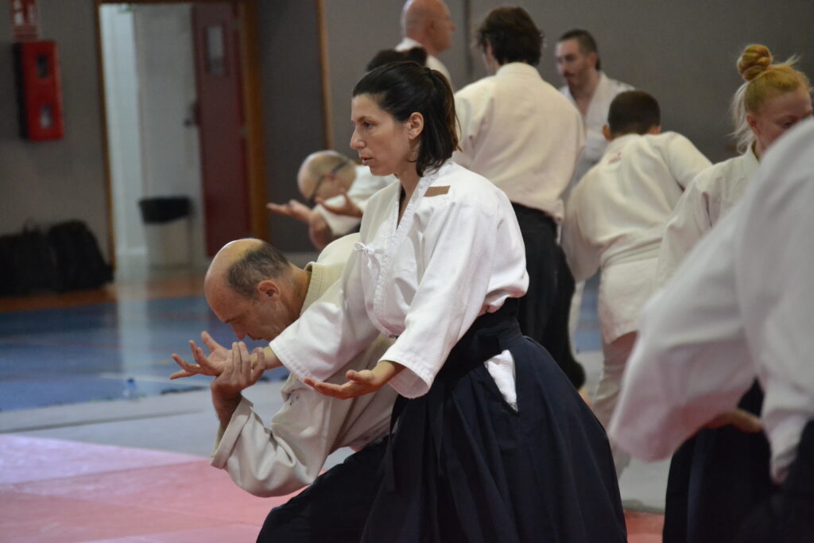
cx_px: 407
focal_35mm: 180
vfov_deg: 7.6
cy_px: 272
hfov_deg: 11.4
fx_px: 4070
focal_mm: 120
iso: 3200
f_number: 4.8
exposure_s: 1/250
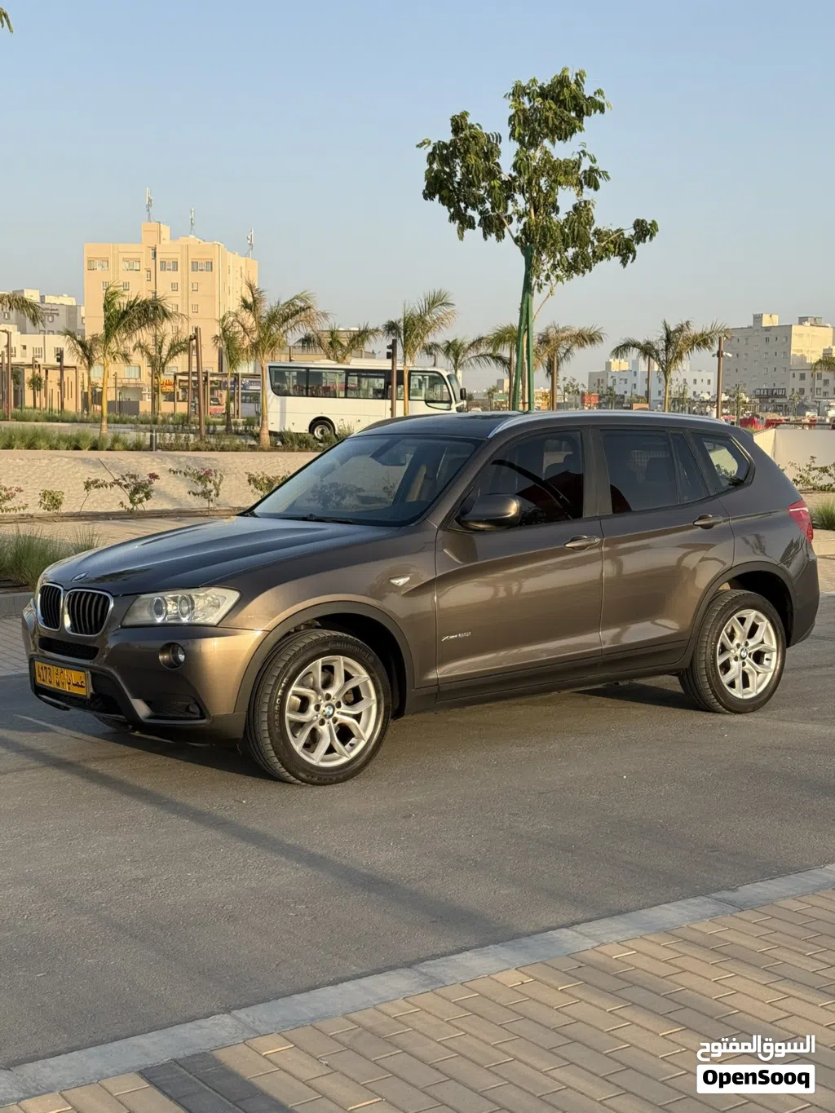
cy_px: 556
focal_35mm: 48
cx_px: 418
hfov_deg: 30.3
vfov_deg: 39.7
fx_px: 1544
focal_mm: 6.76
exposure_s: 1/1883
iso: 64
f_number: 1.78
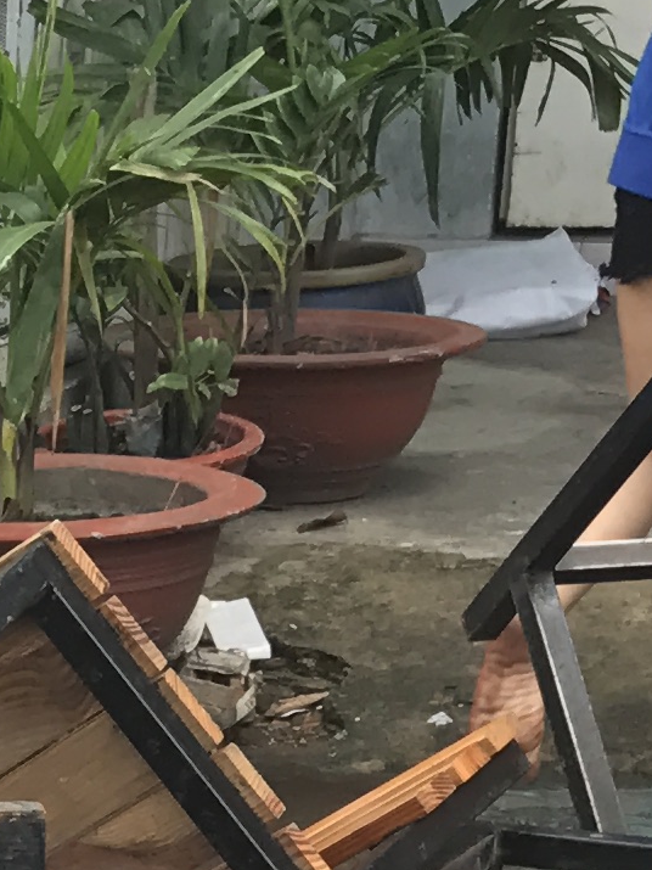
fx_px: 3969
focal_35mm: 158
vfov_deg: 12.1
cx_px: -1084
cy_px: 1167
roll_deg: +2.7
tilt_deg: -19.7
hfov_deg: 8.3
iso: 20
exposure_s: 1/281
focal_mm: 3.99
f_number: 1.8
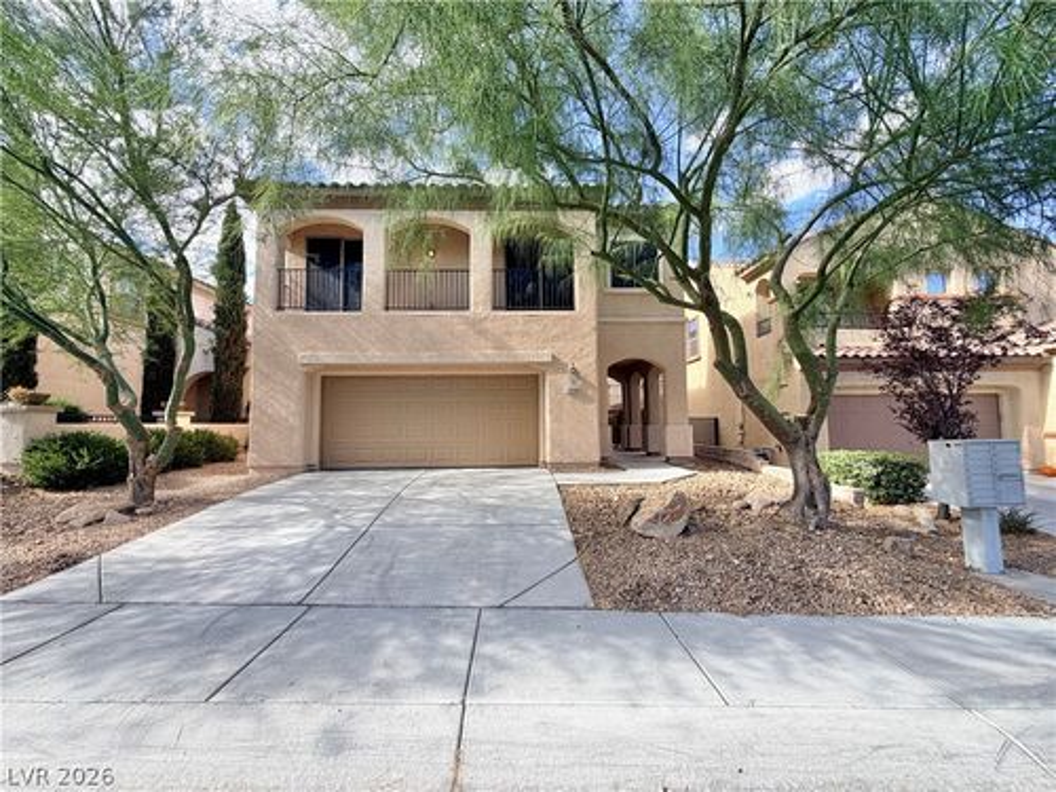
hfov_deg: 102.1
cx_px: 528
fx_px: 427
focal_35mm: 14
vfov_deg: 85.7
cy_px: 396
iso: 40
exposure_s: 1/510
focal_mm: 2.22
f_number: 2.2
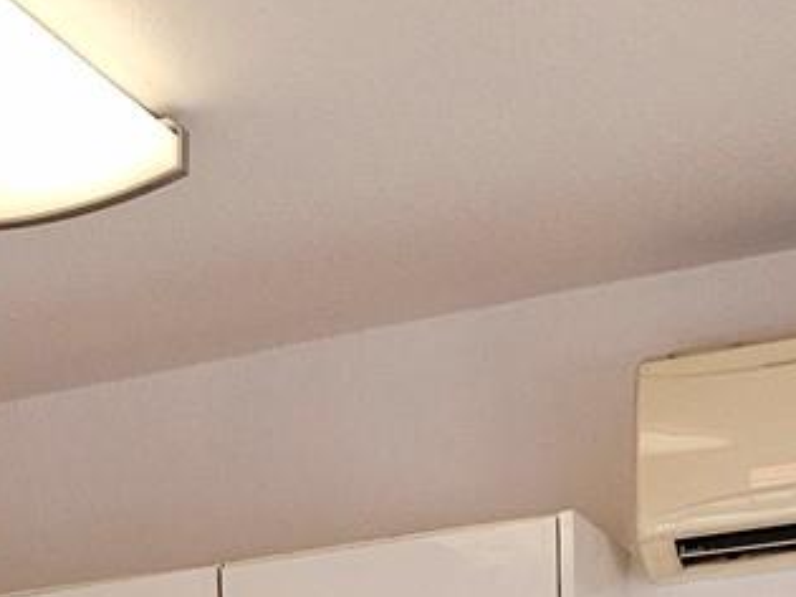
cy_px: 1374
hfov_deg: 16.1
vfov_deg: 10.9
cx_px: -192
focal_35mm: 117
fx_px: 2689
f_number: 1.7
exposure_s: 1/180
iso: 64
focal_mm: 6.3
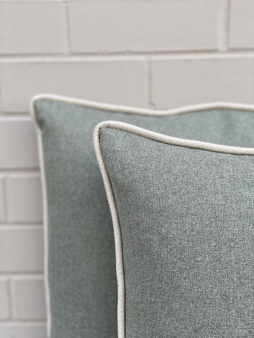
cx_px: 127
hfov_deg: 28.0
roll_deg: +0.6
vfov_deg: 36.8
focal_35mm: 52
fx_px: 509
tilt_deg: -14.1
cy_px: 169
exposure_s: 1/122
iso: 32
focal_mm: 6
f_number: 2
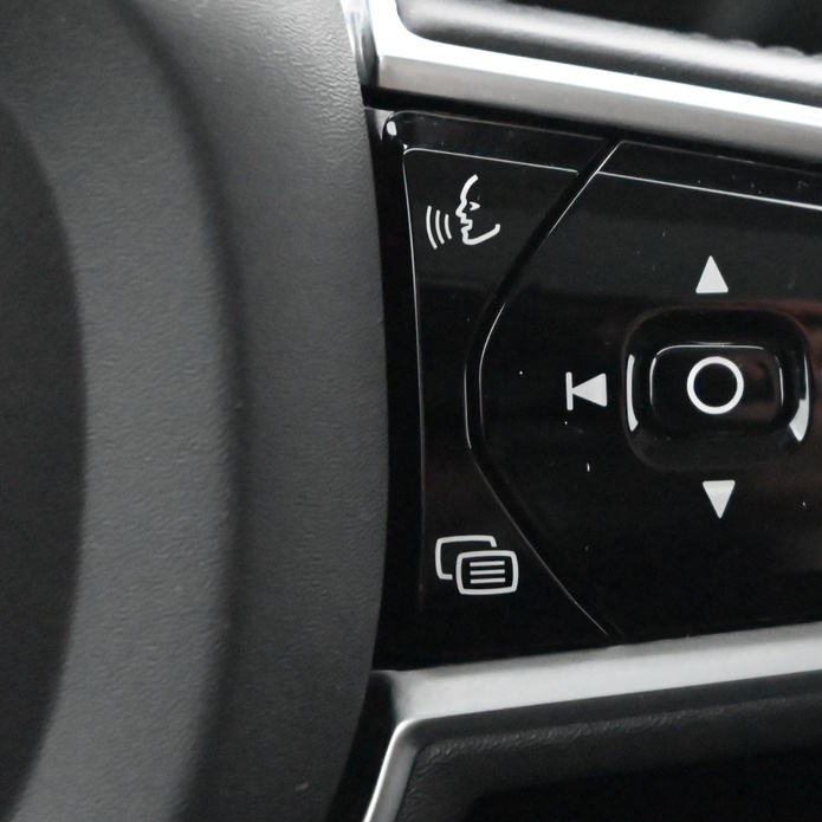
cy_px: 393
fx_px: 2660
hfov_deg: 17.3
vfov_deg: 17.6
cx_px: 769
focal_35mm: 99
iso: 22800
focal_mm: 50
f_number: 6.3
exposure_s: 1/60
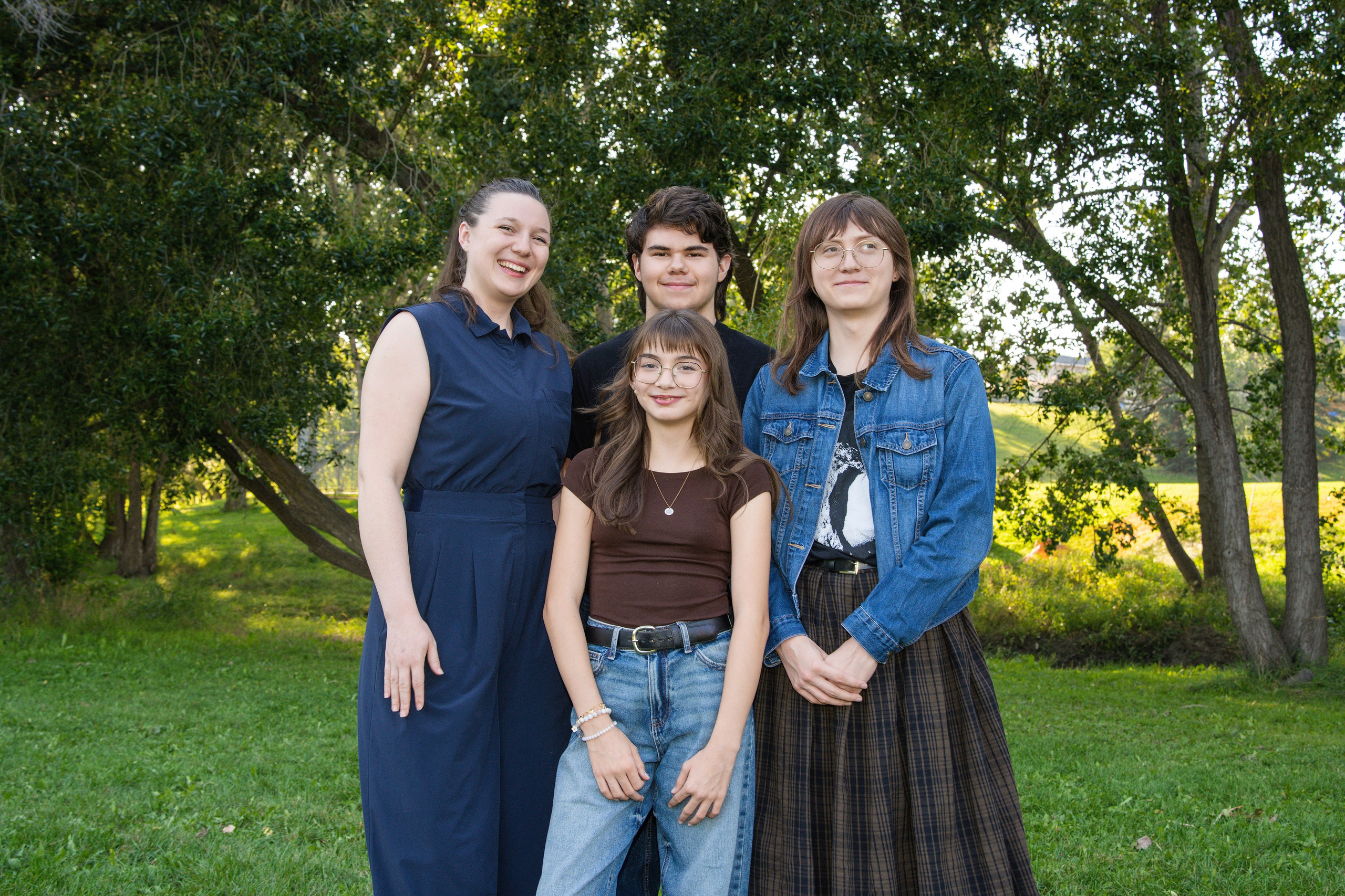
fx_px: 1270
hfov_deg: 55.8
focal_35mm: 34
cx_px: 672
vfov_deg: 38.9
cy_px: 448
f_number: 6.3
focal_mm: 34
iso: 400
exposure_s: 1/125
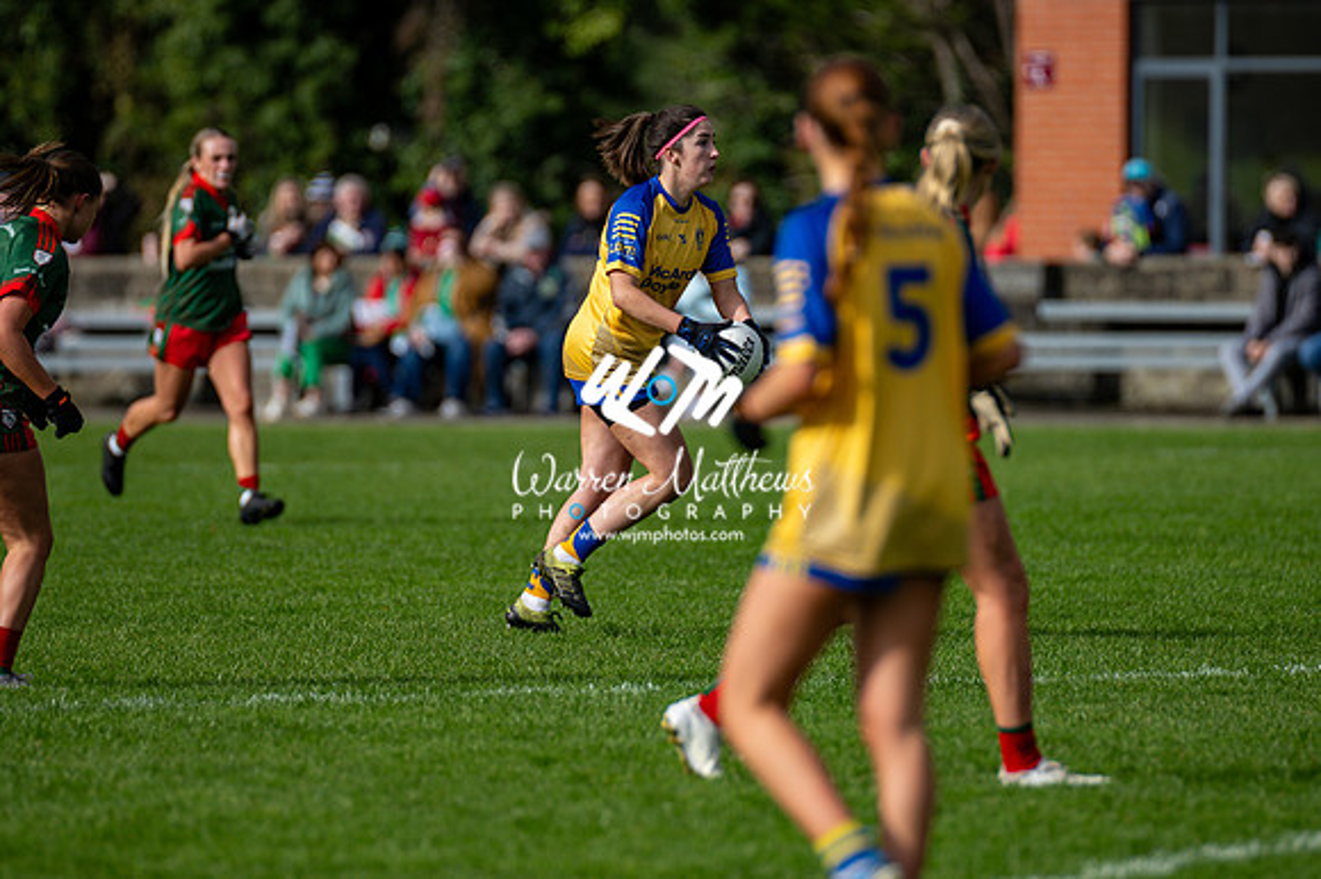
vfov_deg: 3.1
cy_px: 440
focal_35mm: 450
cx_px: 660
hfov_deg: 4.6
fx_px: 16502
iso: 200
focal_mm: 300
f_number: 2.8
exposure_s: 1/3200
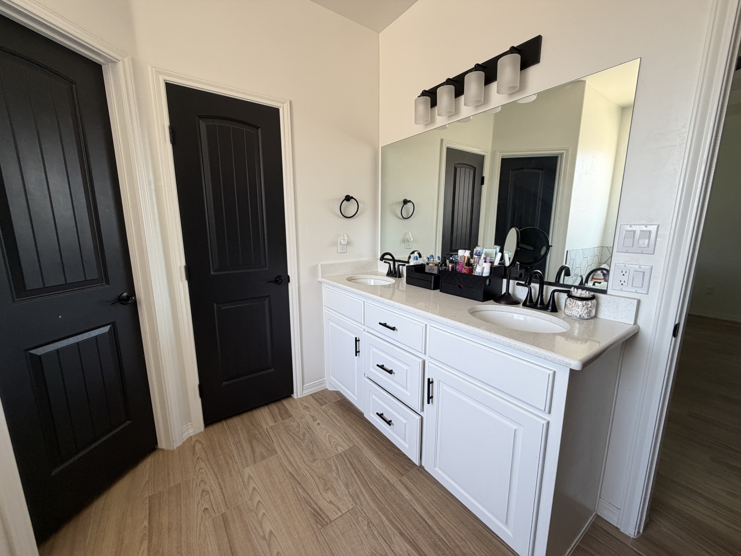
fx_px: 300
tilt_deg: -10.5
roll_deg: +0.7
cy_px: 278
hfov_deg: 102.1
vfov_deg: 85.7
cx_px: 370
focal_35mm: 14
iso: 160
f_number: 2.2
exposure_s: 1/121
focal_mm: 2.22
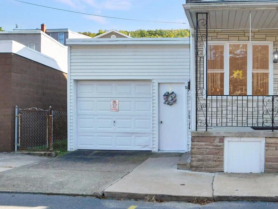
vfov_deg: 40.2
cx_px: 204
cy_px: 68
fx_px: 281
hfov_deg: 50.7
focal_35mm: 35
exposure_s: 1/640
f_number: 3
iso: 125
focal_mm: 4
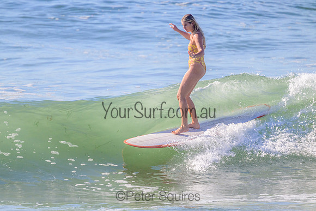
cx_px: 158
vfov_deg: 1.7
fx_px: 7024
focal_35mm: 800
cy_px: 106
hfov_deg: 2.6
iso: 1100
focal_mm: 800
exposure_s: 1/2000
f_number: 11
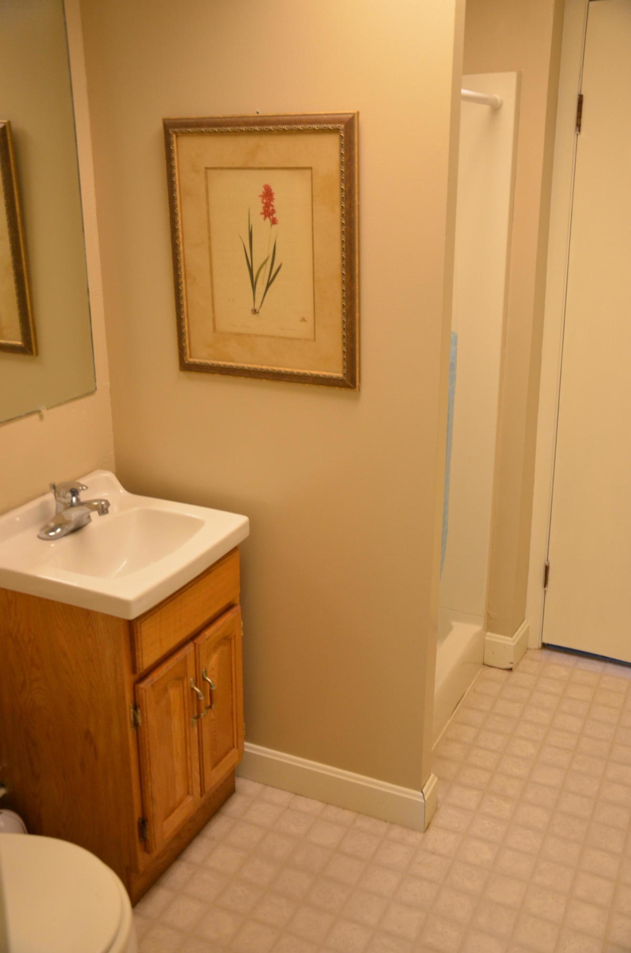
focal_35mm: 36
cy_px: 476
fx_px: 951
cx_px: 316
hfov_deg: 36.7
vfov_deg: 53.2
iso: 800
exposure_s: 1/60
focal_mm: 24
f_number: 3.8
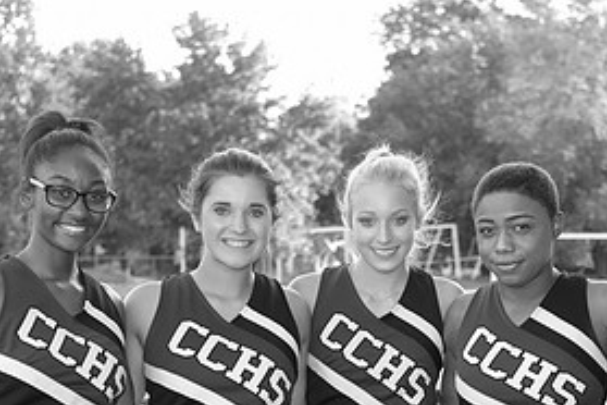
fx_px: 1855
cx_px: 439
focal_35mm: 110
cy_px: 397
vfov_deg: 12.3
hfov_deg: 18.5
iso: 200
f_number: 2.8
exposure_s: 1/250
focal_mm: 35
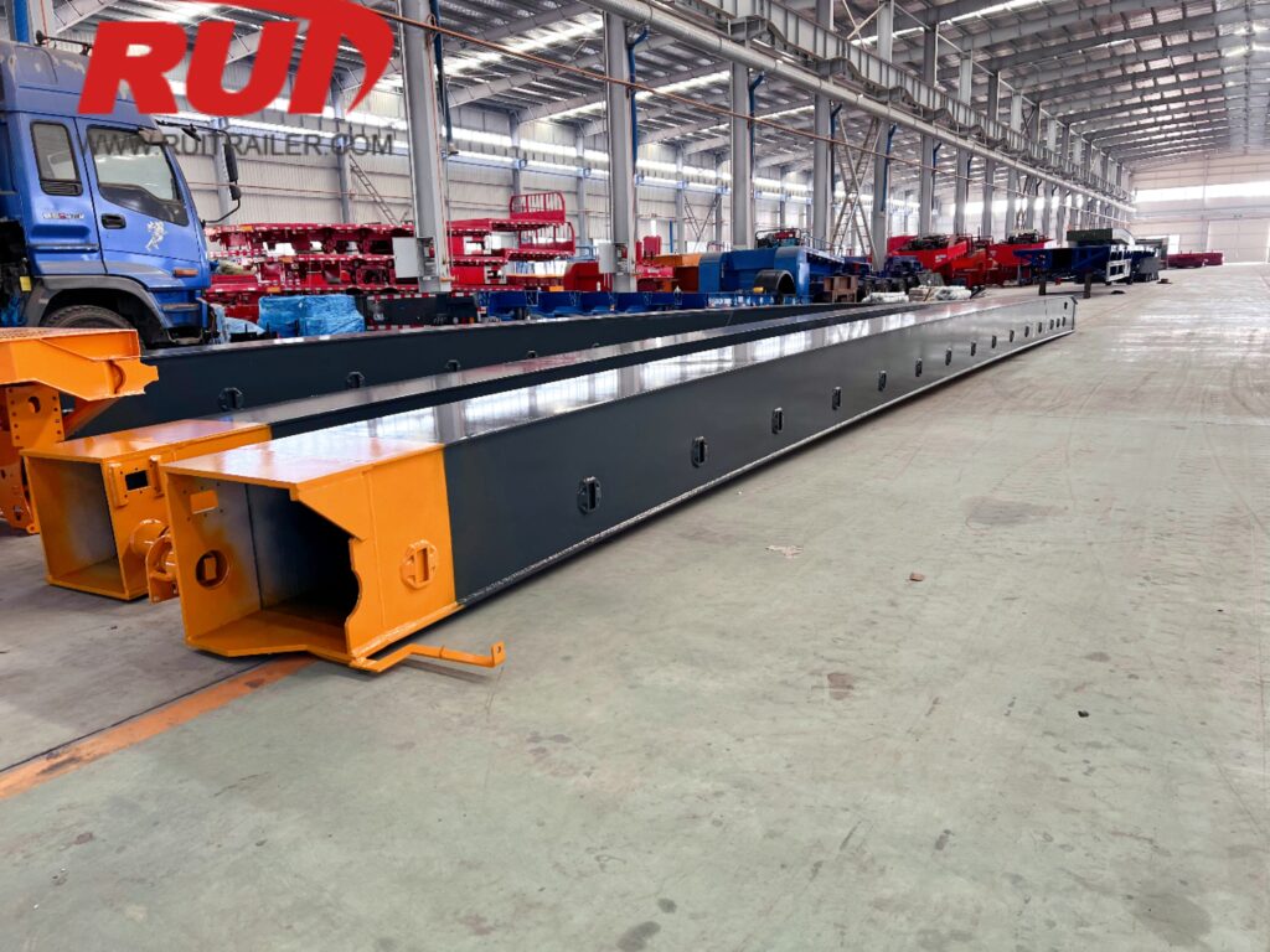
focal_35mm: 26
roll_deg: +2.5
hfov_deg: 67.3
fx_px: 954
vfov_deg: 53.1
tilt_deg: -11.5
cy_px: 476
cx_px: 635
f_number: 1.5
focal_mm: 5.7
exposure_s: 1/121
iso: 80
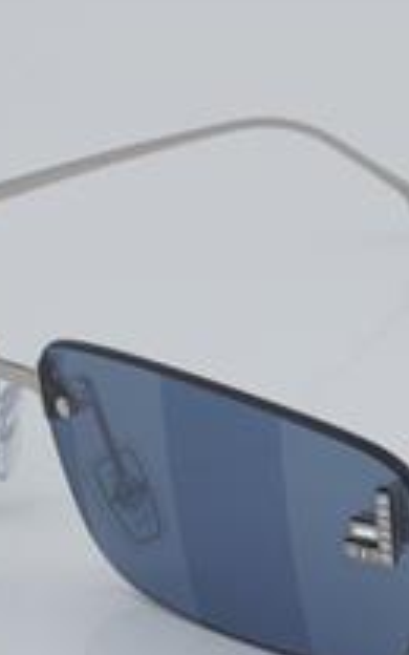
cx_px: 337
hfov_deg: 8.9
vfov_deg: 14.2
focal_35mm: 147
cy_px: 397
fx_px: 2622
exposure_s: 1/4
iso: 100
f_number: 32
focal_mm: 50
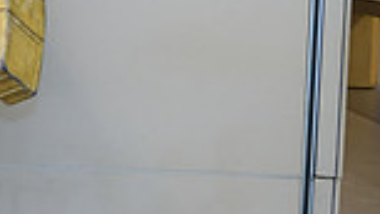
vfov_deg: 9.7
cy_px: -31
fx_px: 1239
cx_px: -291
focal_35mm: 123
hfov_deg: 15.2
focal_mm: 31
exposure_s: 1/125
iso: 800
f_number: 3.2
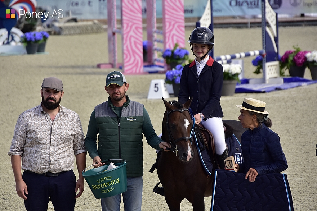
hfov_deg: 6.9
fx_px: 2642
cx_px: 158
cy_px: 106
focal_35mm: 300
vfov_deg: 4.6
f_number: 5.6
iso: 400
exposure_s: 1/1500
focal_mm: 200
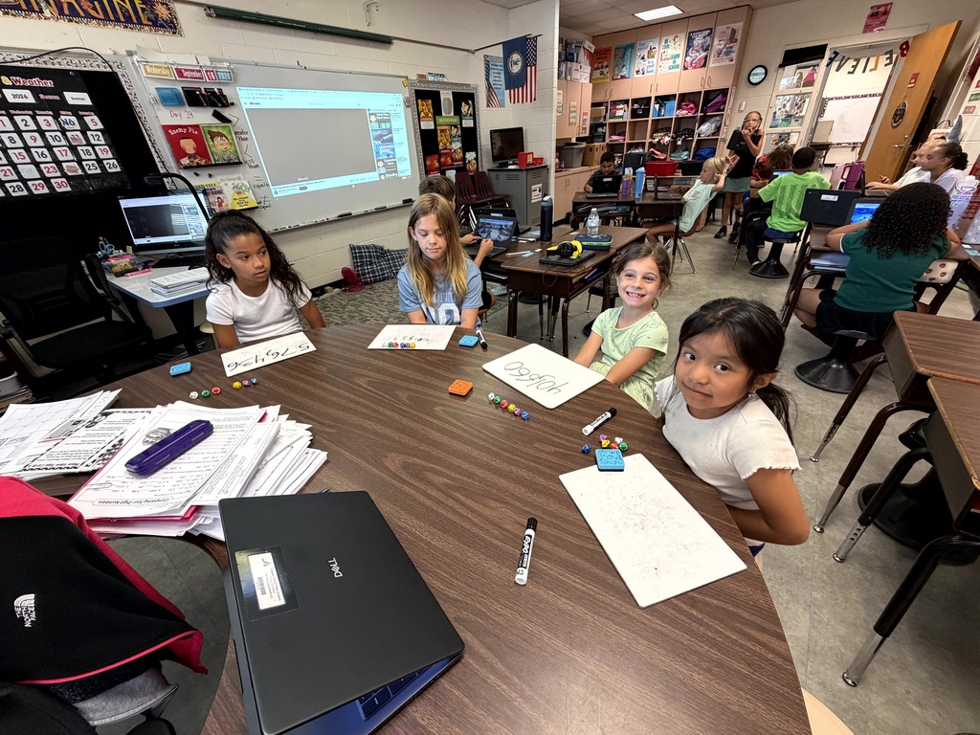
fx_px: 396
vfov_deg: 85.7
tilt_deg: -30.1
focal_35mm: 14
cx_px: 490
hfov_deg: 102.1
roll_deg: +4.5
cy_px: 368
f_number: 2.2
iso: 250
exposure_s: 1/60
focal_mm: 2.22
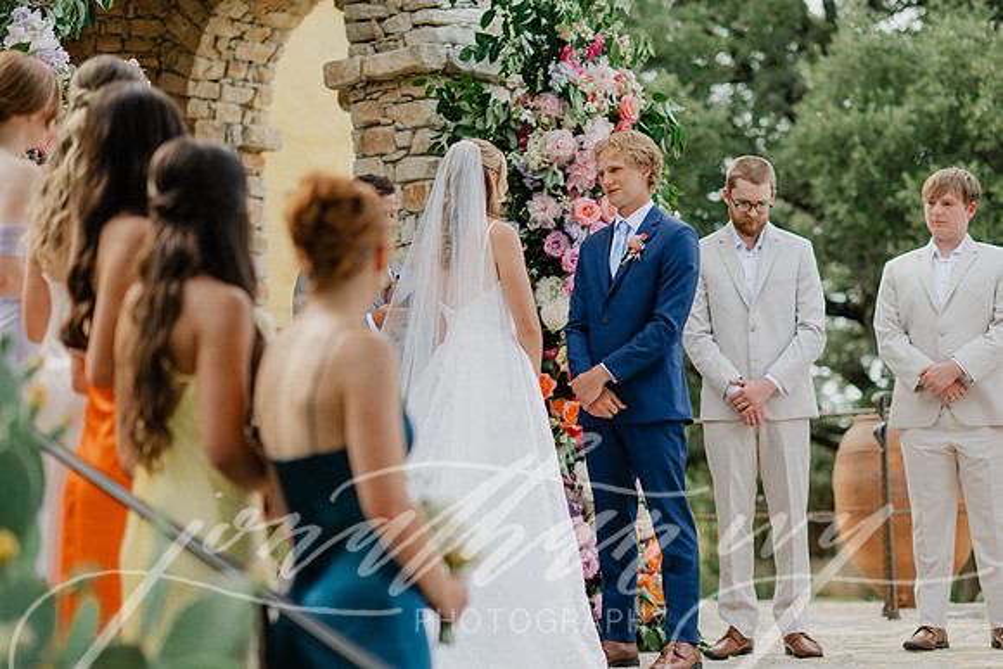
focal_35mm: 85
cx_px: 502
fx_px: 2369
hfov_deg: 23.9
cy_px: 334
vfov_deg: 16.1
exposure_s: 1/800
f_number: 2
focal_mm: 85
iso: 80
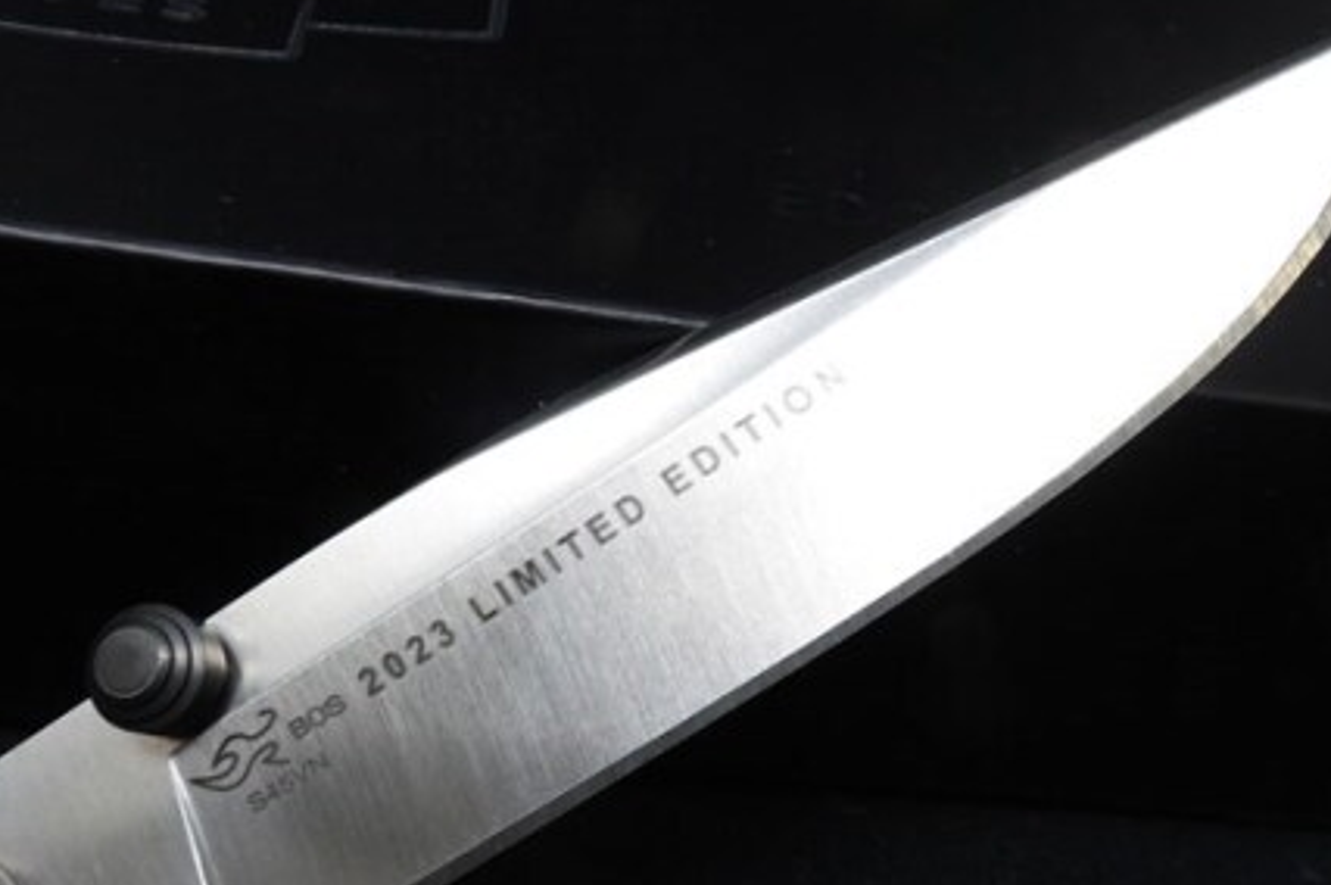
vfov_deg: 36.2
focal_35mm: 36
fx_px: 1330
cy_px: 626
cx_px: 642
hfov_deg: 53.2
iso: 800
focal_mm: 9
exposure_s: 1/30
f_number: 11
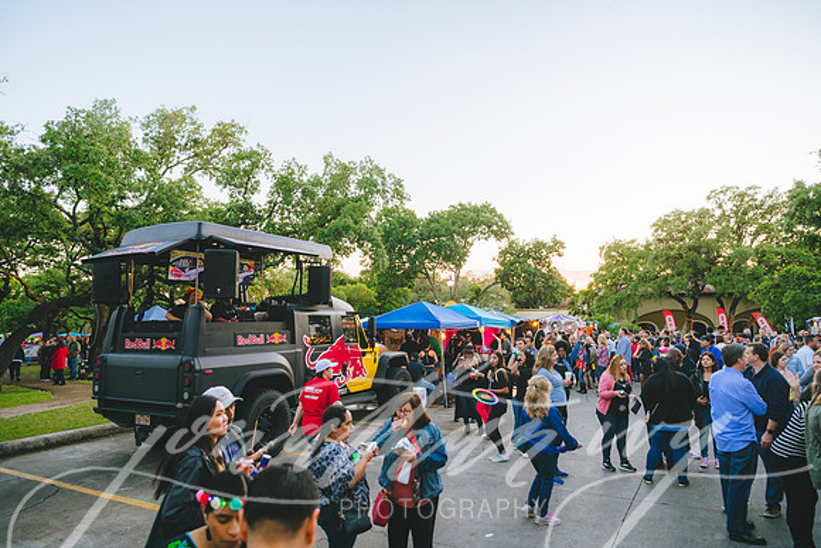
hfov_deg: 73.7
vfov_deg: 53.2
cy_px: 274
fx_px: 547
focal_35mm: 24
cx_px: 410
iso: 125
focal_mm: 24
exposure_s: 1/160
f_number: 3.5
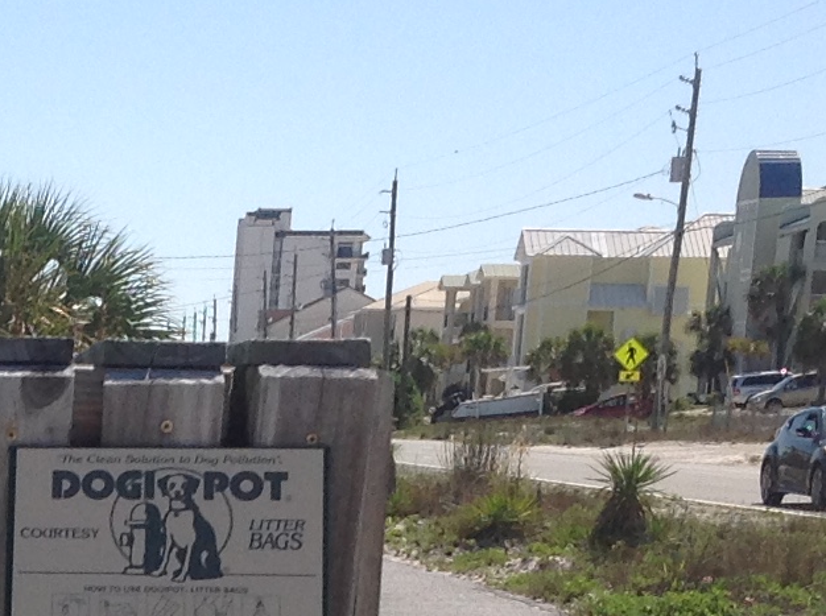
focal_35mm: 145
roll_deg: -2.1
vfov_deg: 9.8
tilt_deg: -13.8
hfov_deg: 13.1
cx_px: -269
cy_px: 1049
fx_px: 3453
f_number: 2.4
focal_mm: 4.28
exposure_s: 1/2326
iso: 50
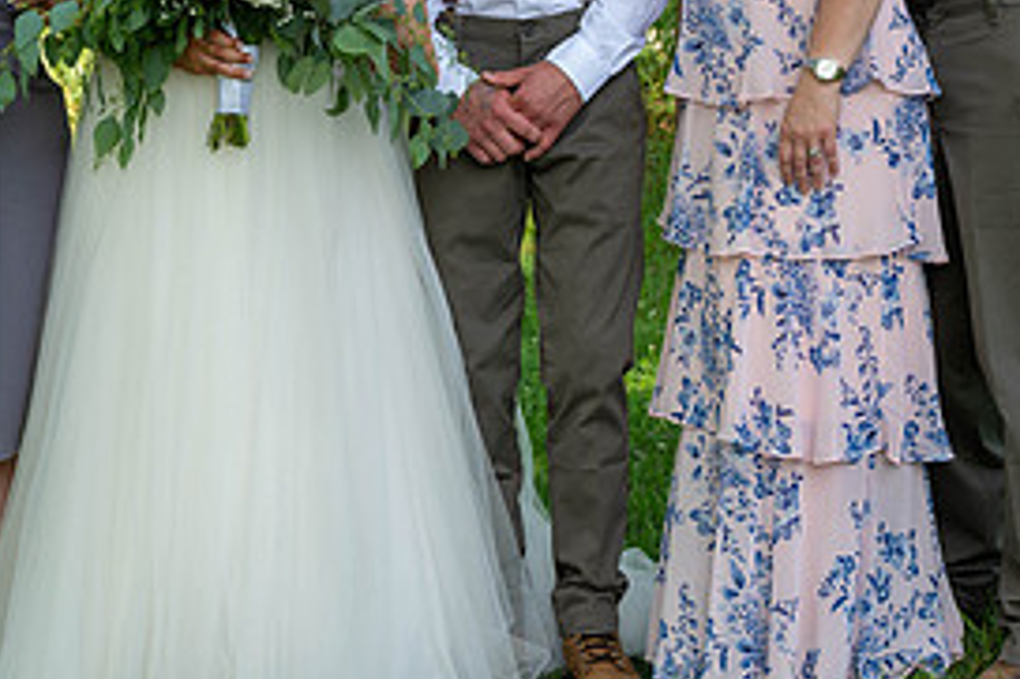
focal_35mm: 145
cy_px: 113
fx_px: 4106
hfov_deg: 14.1
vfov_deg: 9.4
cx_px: 326
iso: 200
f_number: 4.5
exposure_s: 1/250
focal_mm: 68
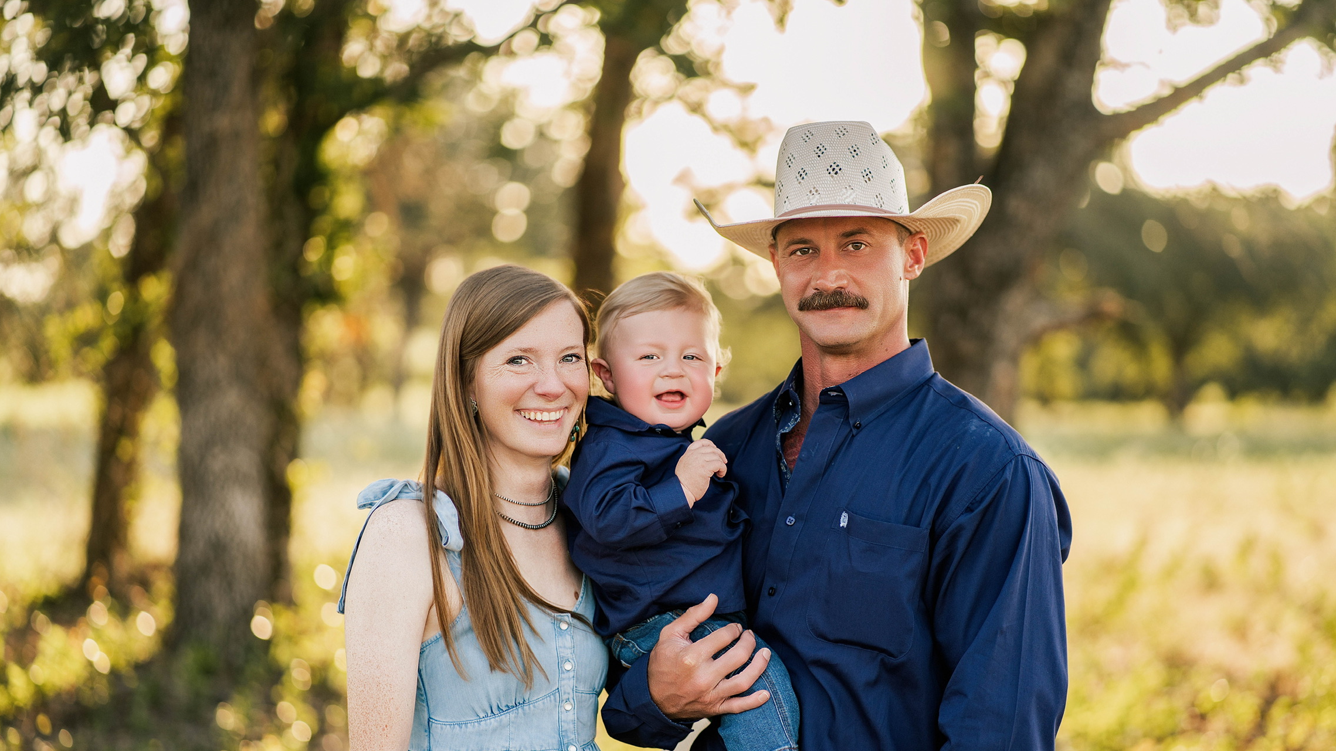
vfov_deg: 13.4
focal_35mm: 90
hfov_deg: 23.7
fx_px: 3188
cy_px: 435
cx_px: 666
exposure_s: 1/500
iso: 125
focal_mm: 85
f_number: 1.8
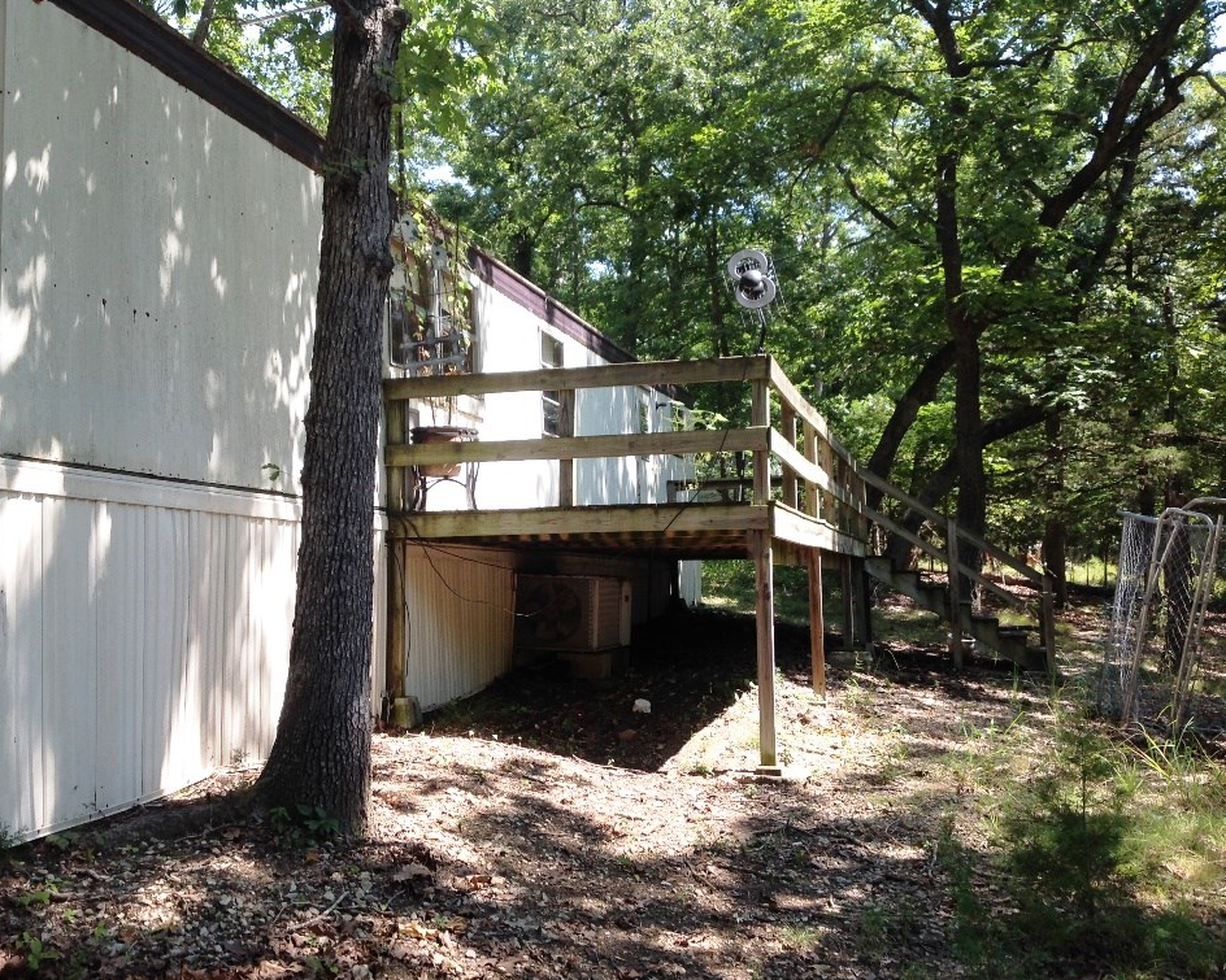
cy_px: 493
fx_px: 1342
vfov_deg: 40.1
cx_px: 565
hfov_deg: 49.0
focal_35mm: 37
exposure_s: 1/378
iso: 50
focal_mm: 4.28
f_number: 2.4
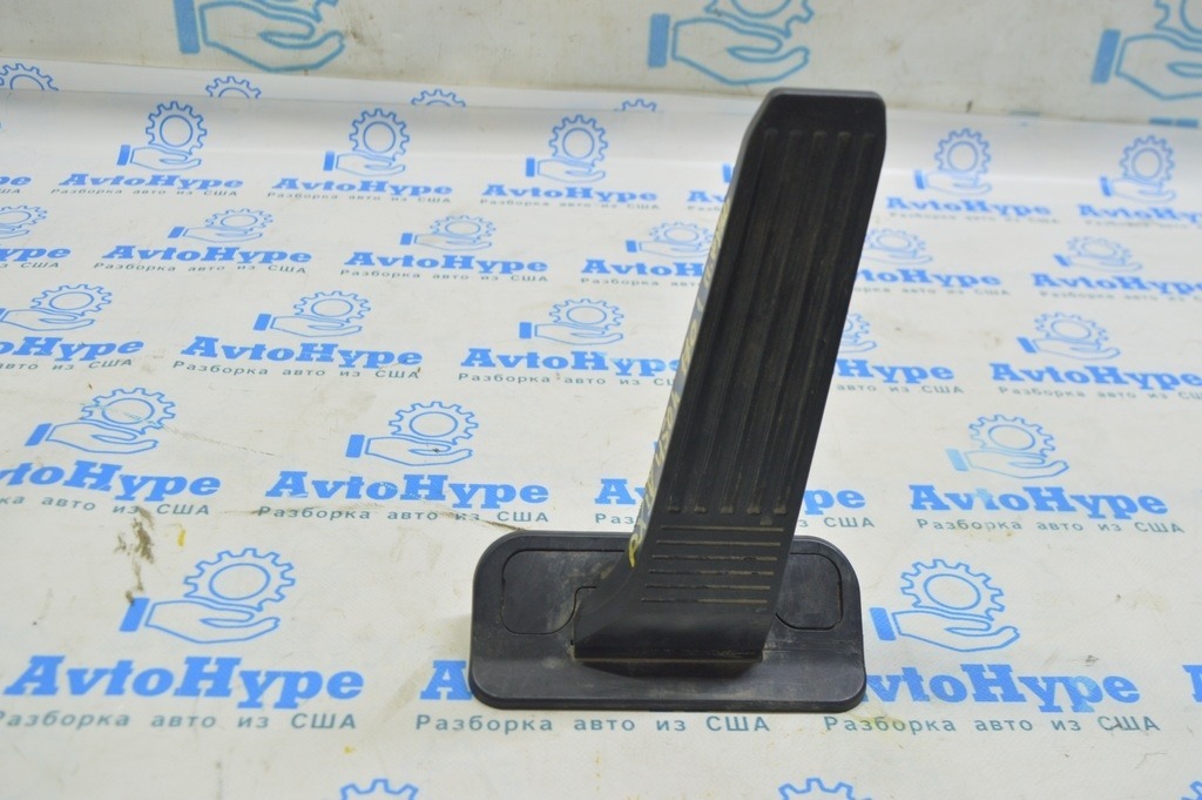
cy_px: 400
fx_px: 1201
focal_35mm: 36
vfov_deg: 36.8
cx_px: 601
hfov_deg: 53.2
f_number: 5.6
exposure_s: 1/20
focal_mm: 24
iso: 400
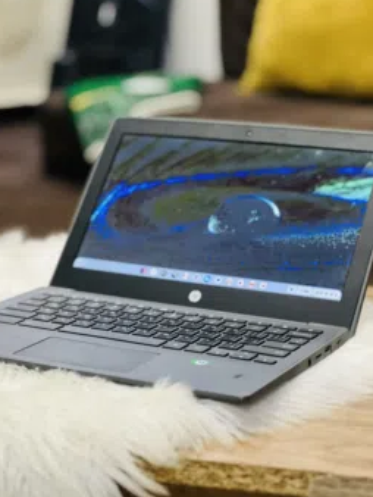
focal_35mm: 91
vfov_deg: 21.5
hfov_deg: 16.3
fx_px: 1306
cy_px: 226
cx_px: 164
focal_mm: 9
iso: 640
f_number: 2.8
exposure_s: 1/14
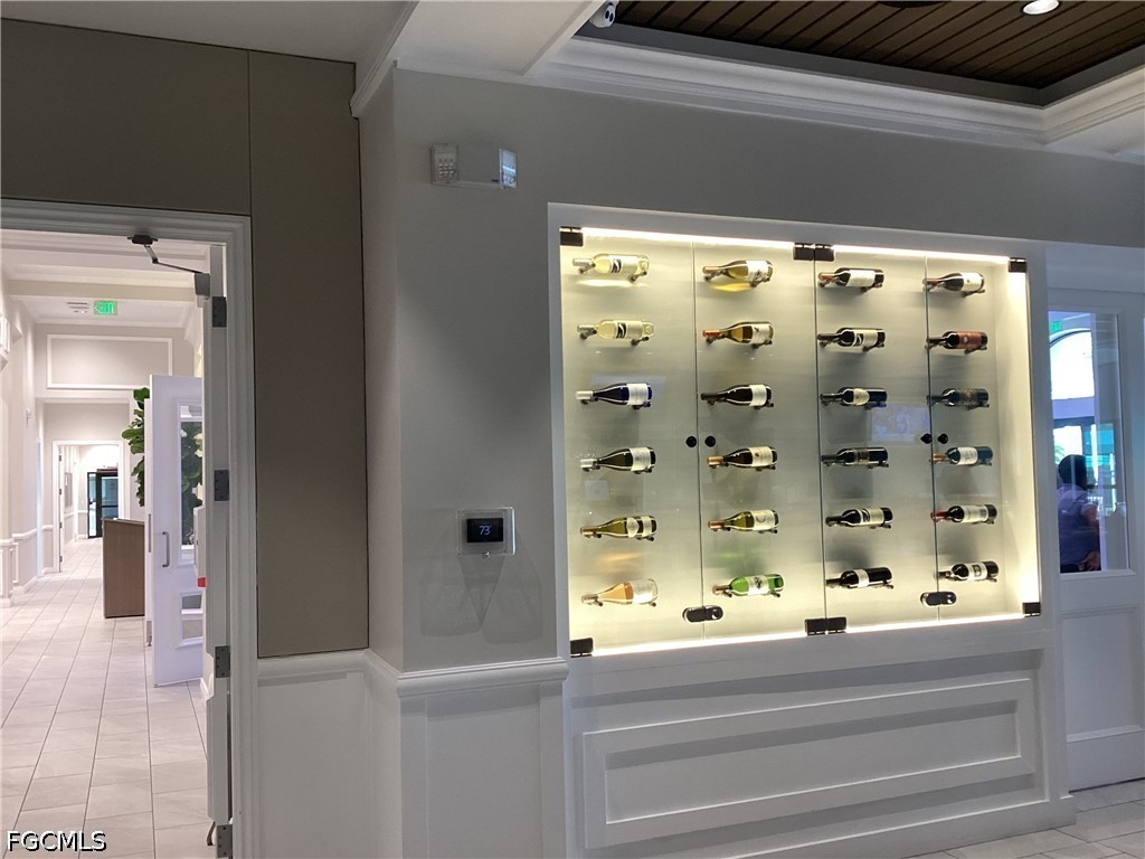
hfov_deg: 58.4
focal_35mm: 31
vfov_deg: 45.4
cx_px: 572
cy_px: 430
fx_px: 1025
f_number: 2.4
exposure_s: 1/60
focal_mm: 3.3
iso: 160
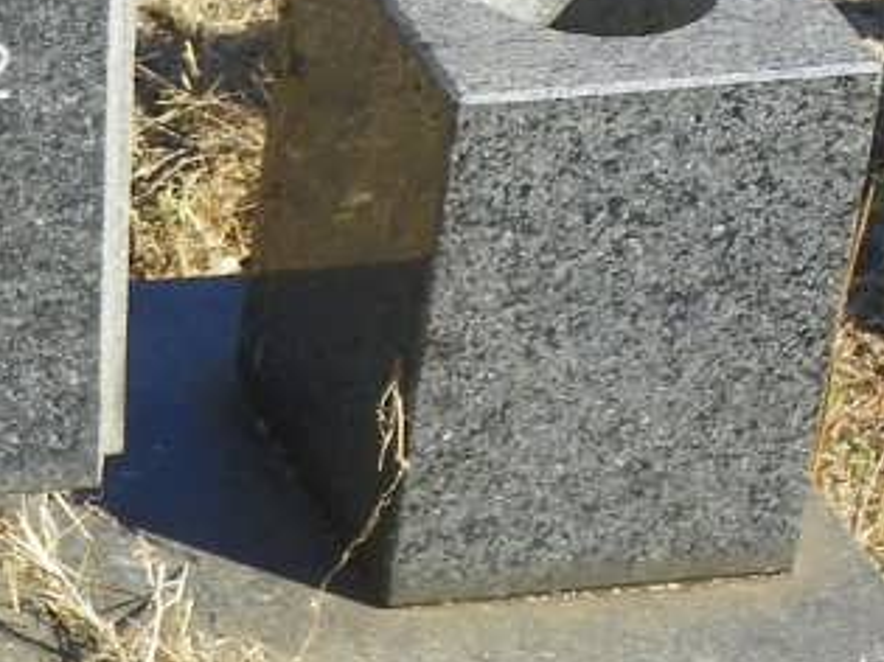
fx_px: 7582
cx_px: -477
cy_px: 140
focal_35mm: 297
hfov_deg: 6.6
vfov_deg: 5.0
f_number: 5
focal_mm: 13.8
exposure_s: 1/160
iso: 64
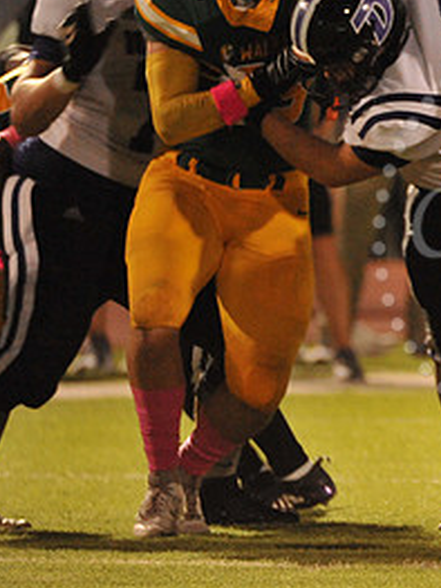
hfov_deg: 1.4
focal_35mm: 1059
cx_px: 587
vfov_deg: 1.9
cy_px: 235
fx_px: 18003
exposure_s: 1/160
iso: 6400
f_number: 6.3
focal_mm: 500
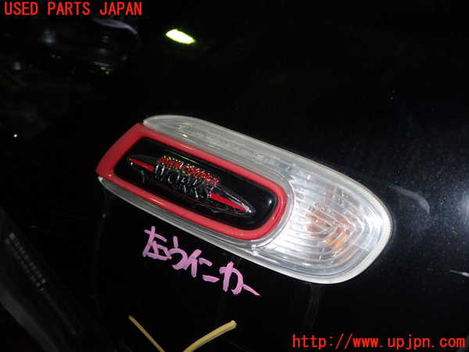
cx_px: 234
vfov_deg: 44.2
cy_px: 176
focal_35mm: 32
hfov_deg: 56.8
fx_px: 434
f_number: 7.1
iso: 200
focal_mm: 5.79
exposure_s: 1/30
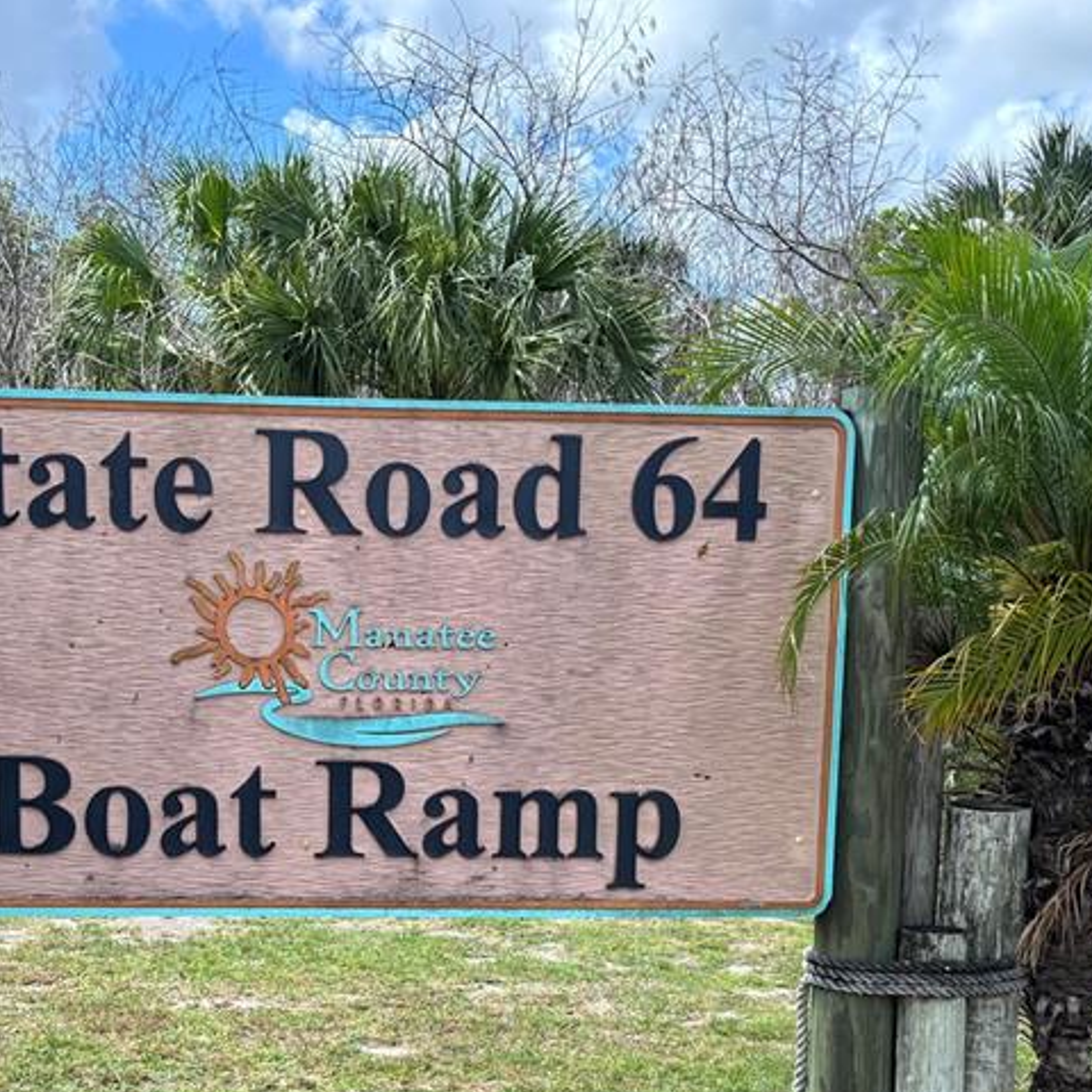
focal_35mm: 49
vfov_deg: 33.9
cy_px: 835
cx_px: 359
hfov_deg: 34.3
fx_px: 1749
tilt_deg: -9.0
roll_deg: -0.6
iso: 50
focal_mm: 5.96
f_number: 1.6
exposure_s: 1/1220
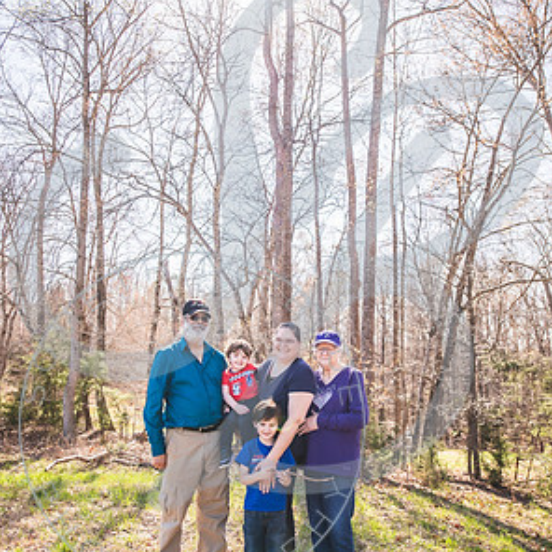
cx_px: 276
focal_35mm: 31
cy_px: 283
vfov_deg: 52.5
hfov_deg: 52.5
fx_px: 559
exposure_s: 1/800
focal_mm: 24
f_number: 2.8
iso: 100
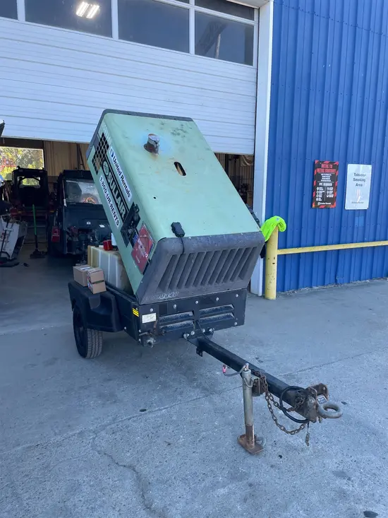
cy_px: 259
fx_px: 388
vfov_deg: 67.3
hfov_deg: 53.1
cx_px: 194
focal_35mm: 26
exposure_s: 1/619
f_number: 1.6
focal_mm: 4.2
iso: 50
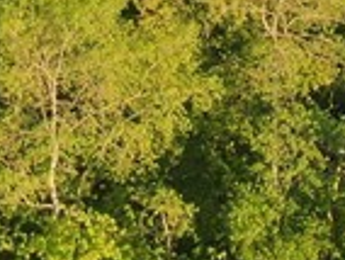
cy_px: -535
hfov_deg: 11.3
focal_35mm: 173
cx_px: -7
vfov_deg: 7.5
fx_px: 1727
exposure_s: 1/667
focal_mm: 4.39
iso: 100
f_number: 2.8
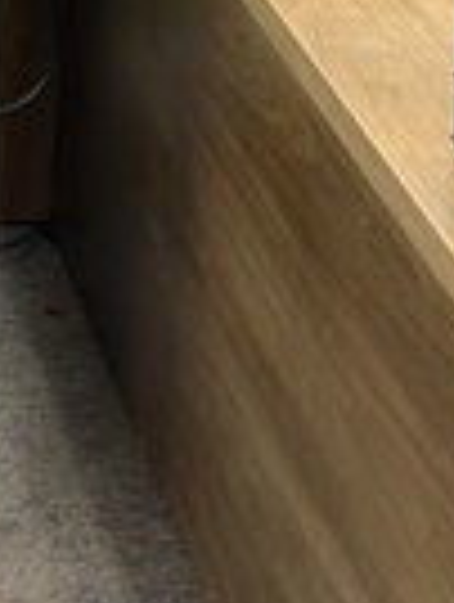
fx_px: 2493
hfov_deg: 10.2
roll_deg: -1.4
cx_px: -103
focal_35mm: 143
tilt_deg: -18.0
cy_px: -189
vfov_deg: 13.3
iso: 250
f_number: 1.78
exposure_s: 1/40
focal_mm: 6.76
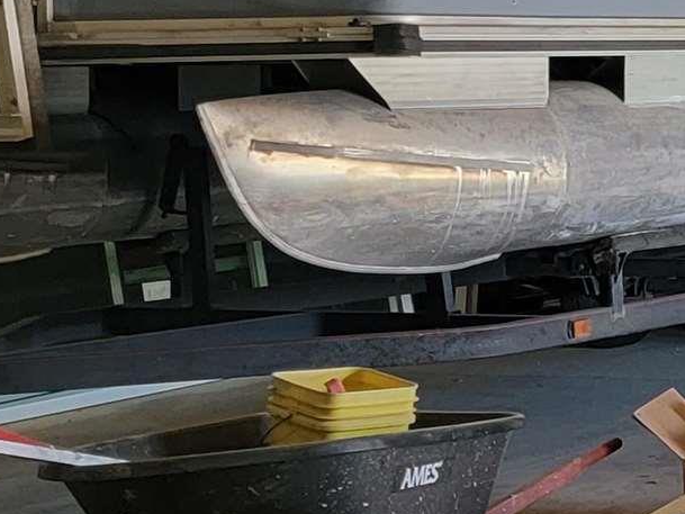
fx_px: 2395
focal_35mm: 121
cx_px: 1353
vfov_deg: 12.1
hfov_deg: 13.9
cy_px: 24
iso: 200
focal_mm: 6.7
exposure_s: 1/60
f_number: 1.8
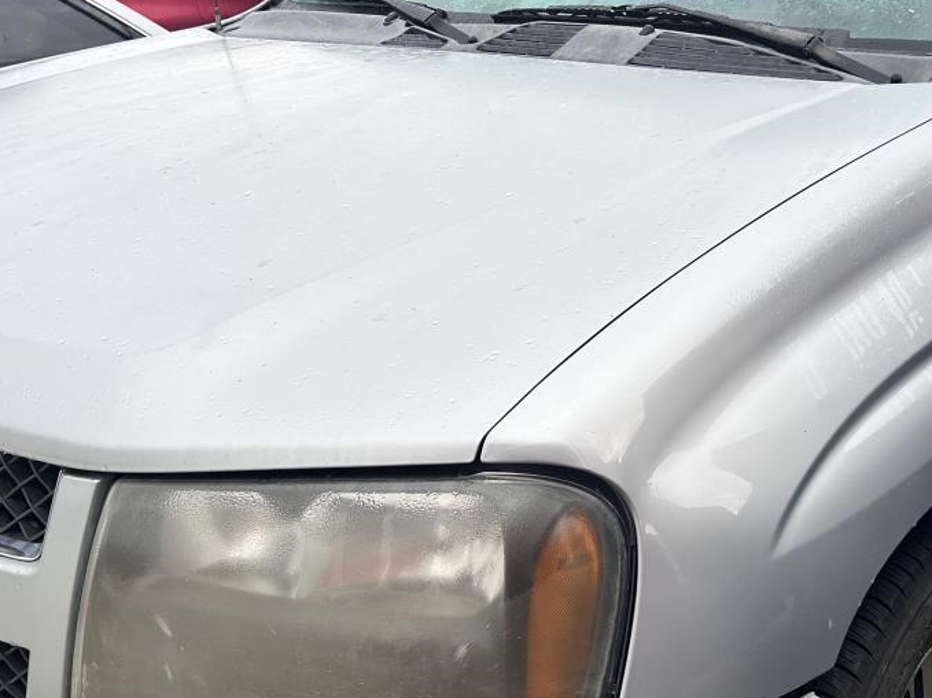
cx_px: 638
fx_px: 1319
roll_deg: -0.4
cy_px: 443
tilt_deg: -21.2
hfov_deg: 38.4
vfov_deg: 29.5
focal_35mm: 49
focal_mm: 5.7
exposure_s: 1/526
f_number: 1.5
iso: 50
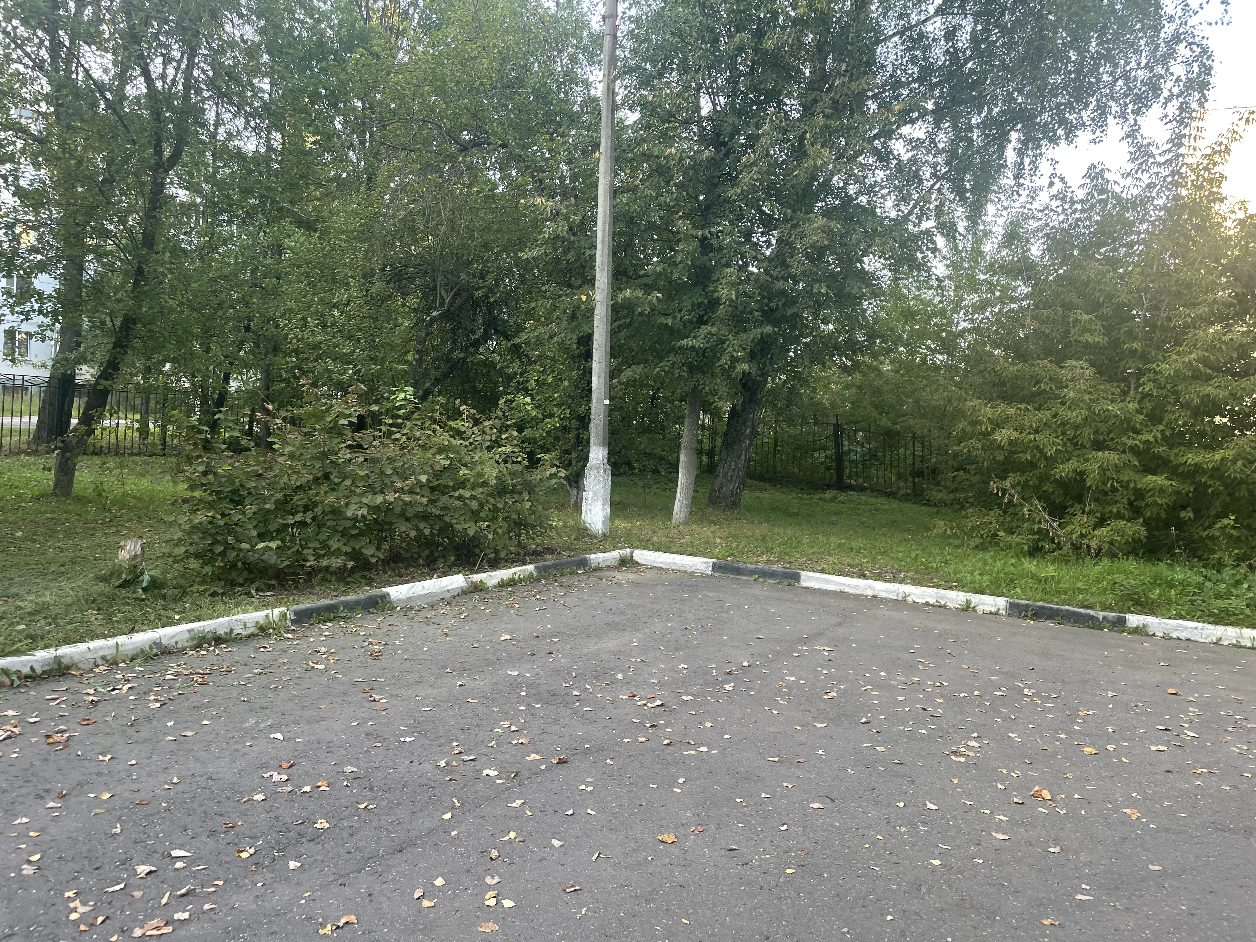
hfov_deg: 67.3
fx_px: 943
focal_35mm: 26
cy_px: 471
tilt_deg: -3.2
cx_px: 628
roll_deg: -3.8
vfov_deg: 53.1
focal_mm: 4.2
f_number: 1.6
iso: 50
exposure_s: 1/121
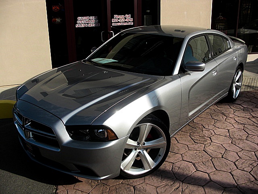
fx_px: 268
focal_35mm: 36
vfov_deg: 39.7
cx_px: 129
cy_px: 97
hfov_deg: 51.4
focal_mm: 6.3
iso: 50
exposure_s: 1/160
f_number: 7.9
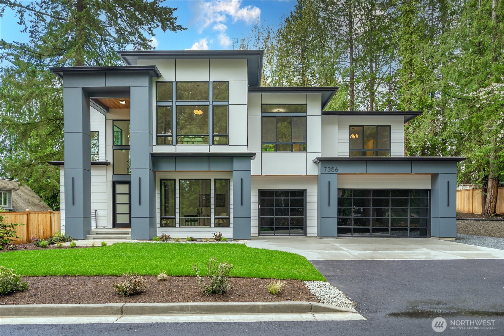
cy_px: 168
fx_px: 280
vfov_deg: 61.9
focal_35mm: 20
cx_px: 252
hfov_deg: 84.0
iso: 125
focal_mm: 20
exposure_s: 1/45
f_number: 6.7
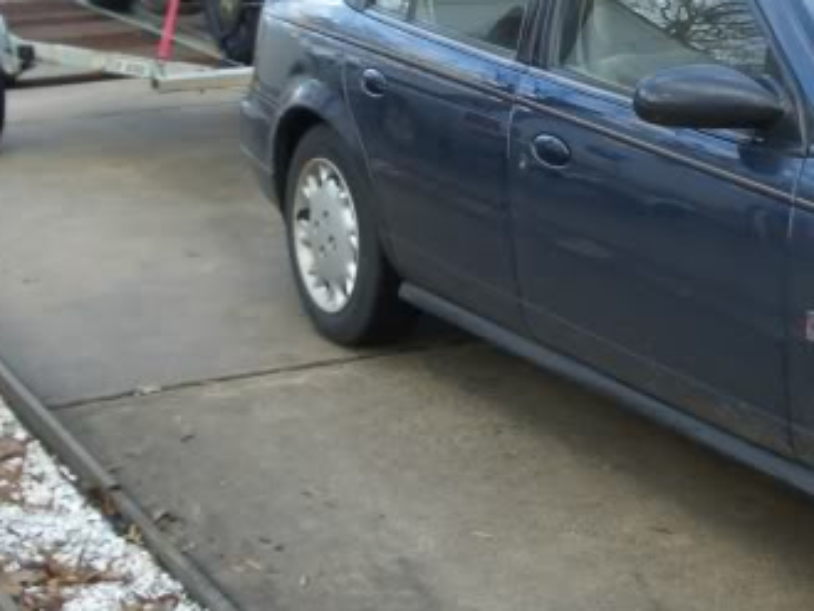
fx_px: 2000
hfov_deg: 22.8
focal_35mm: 85
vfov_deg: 17.3
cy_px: 188
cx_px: 616
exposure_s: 1/80
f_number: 2.6
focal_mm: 5.8
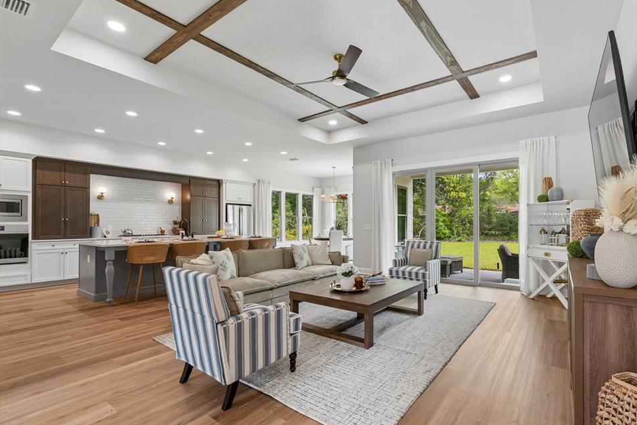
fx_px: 283
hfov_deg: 96.6
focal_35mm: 16
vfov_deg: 73.7
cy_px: 219
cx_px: 337
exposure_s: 1/8
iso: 200
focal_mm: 10
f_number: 8
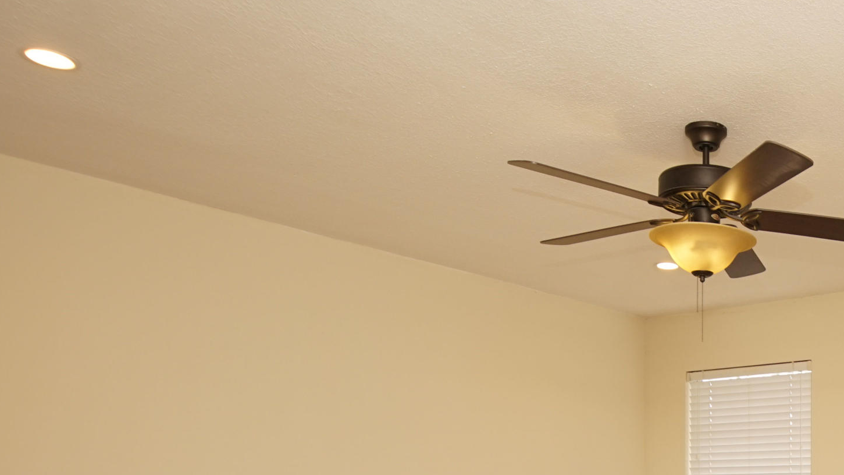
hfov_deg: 44.9
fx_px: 873
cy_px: 490
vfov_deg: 28.3
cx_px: 817
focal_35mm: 39
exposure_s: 1/60
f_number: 4.5
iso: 320
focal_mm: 12
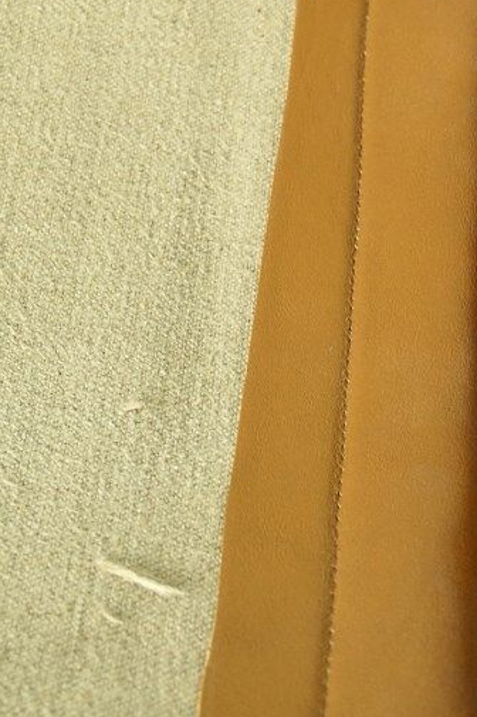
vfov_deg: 19.6
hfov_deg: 13.1
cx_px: 183
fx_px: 2070
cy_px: 483
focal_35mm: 104
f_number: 7.1
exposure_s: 1/13
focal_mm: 28
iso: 400
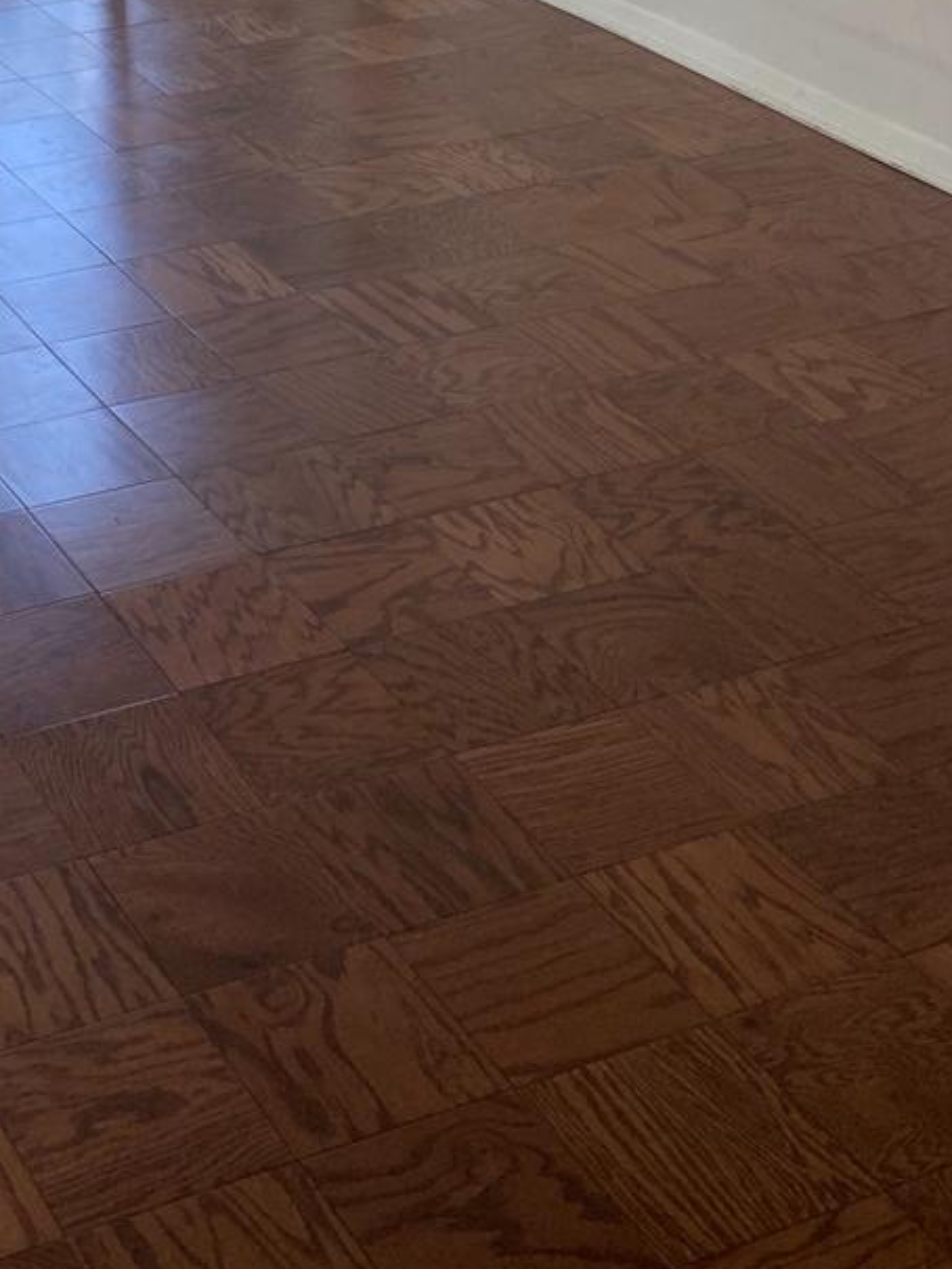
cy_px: -164
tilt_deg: -12.5
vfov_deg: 26.8
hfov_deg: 21.3
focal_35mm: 66
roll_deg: +1.5
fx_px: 2419
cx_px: -50
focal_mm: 4.25
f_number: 1.8
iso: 100
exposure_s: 1/121
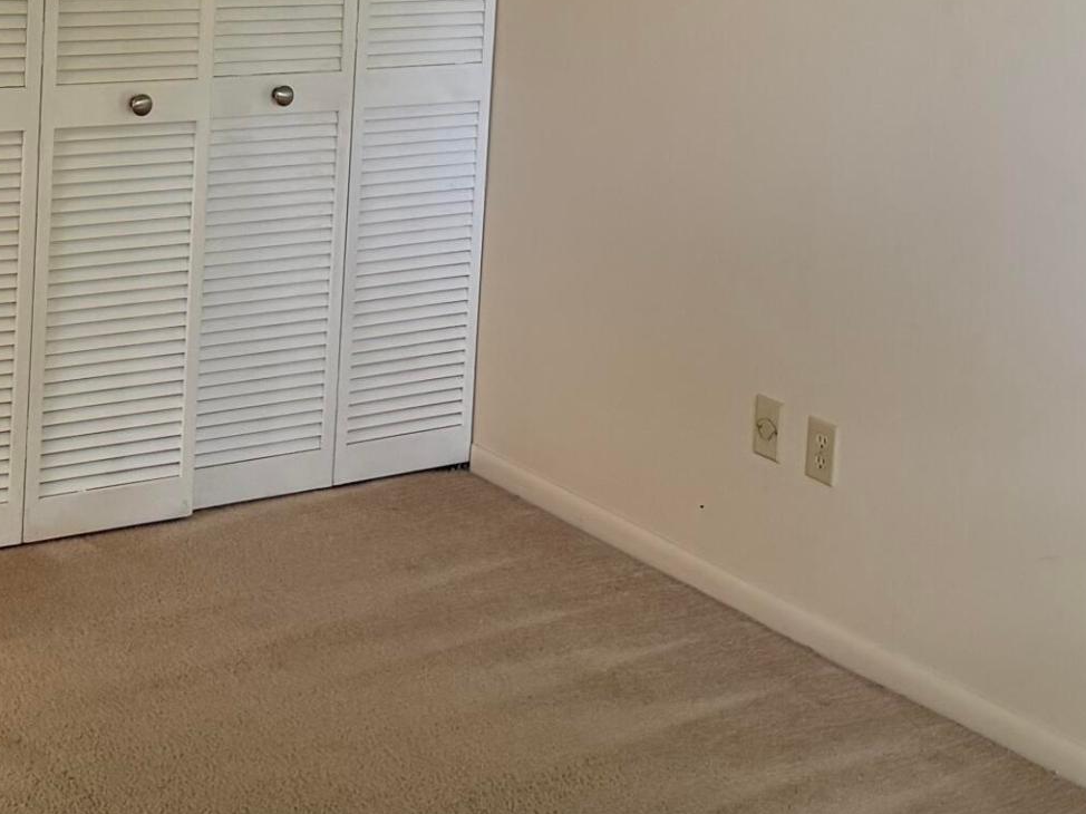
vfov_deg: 20.0
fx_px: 2227
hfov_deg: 27.2
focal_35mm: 71
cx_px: 348
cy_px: -22
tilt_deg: -4.7
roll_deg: -3.4
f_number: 1.78
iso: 200
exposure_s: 1/140
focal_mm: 6.76
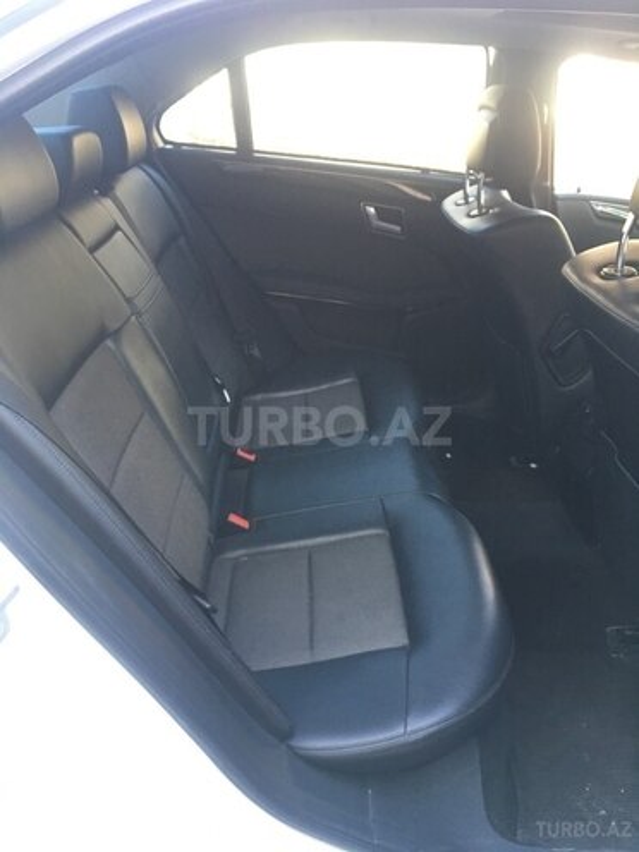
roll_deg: -3.6
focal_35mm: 29
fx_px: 714
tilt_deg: -24.6
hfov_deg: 48.2
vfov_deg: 61.7
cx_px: 320
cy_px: 426
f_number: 2.2
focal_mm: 4.15
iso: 64
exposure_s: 1/33
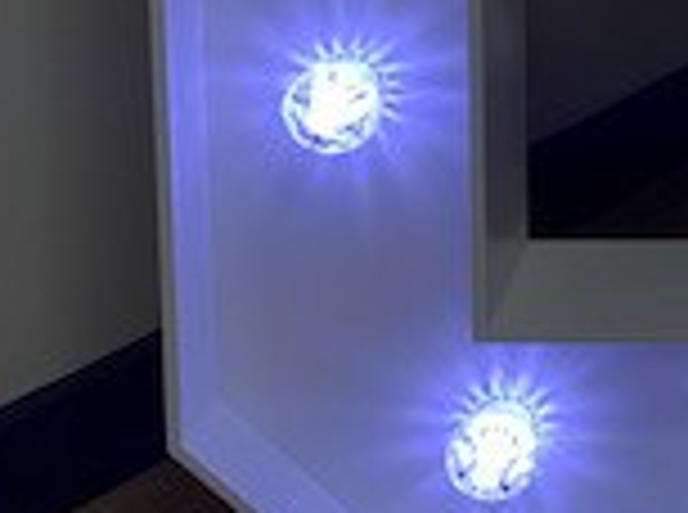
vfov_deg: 12.9
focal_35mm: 109
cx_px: 1160
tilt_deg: -11.2
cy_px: -225
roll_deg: -2.2
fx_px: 2161
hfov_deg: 15.9
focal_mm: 4.25
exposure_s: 1/100
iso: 40
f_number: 1.8
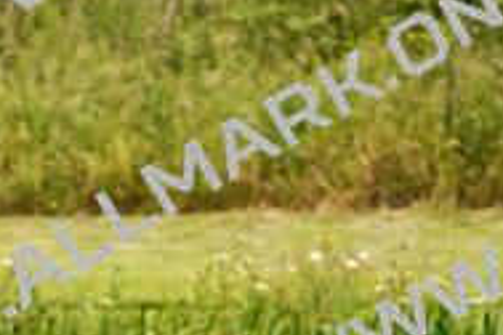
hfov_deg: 1.1
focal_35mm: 1844
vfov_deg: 0.7
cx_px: 83
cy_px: 445
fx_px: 25763
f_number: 6.3
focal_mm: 600
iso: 500
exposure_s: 1/2000
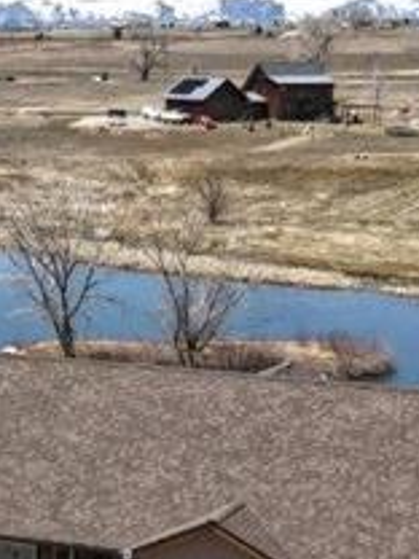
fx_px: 1904
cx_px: -398
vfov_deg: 16.7
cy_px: 223
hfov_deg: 11.4
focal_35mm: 118
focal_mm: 4.5
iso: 100
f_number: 2.8
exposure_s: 1/725
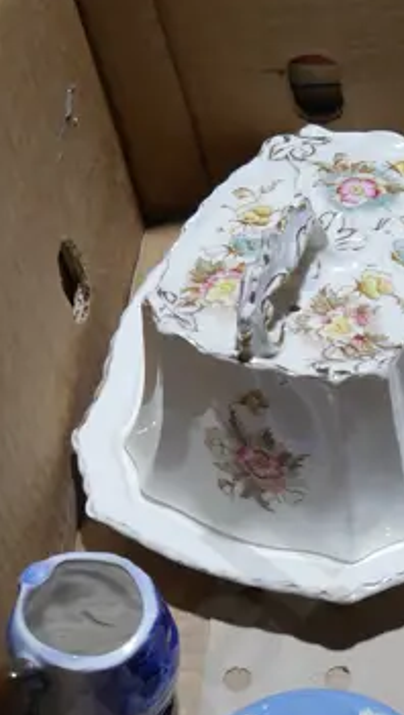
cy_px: 316
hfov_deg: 11.1
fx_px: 2052
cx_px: 474
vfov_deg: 19.8
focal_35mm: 108
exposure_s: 1/80
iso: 200
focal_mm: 17
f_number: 4
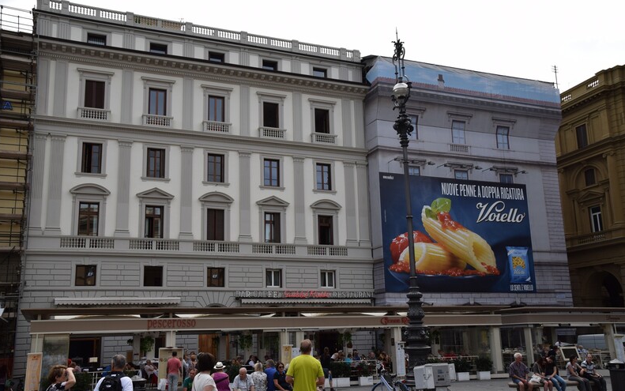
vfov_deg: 37.3
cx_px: 311
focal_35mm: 34
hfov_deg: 56.7
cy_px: 203
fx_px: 579
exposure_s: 1/320
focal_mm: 22
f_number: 9
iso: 200
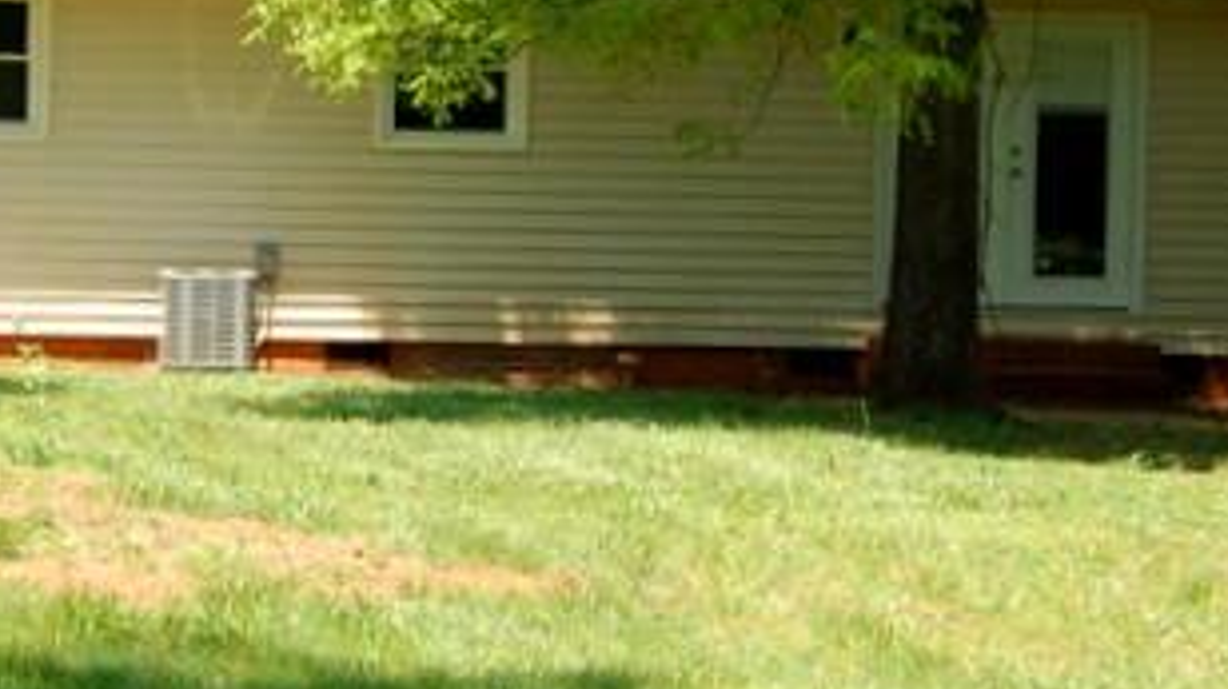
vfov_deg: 9.5
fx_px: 4113
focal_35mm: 126
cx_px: -20
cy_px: 14
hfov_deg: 16.6
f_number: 9
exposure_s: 1/320
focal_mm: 31
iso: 400
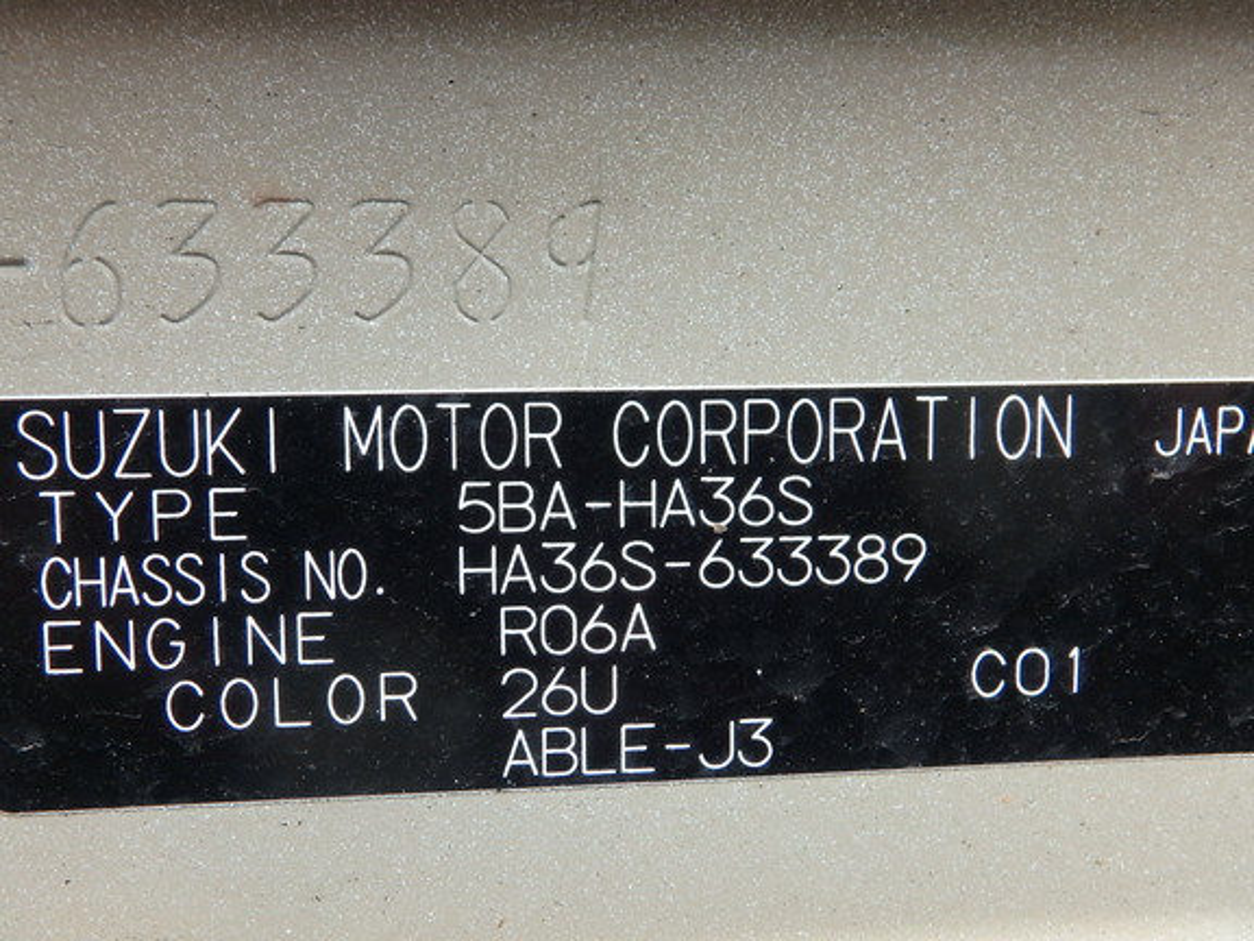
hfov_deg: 47.9
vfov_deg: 36.8
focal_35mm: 39
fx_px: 1413
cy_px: 470
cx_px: 627
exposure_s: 1/80
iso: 160
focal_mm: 6.9
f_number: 5.1
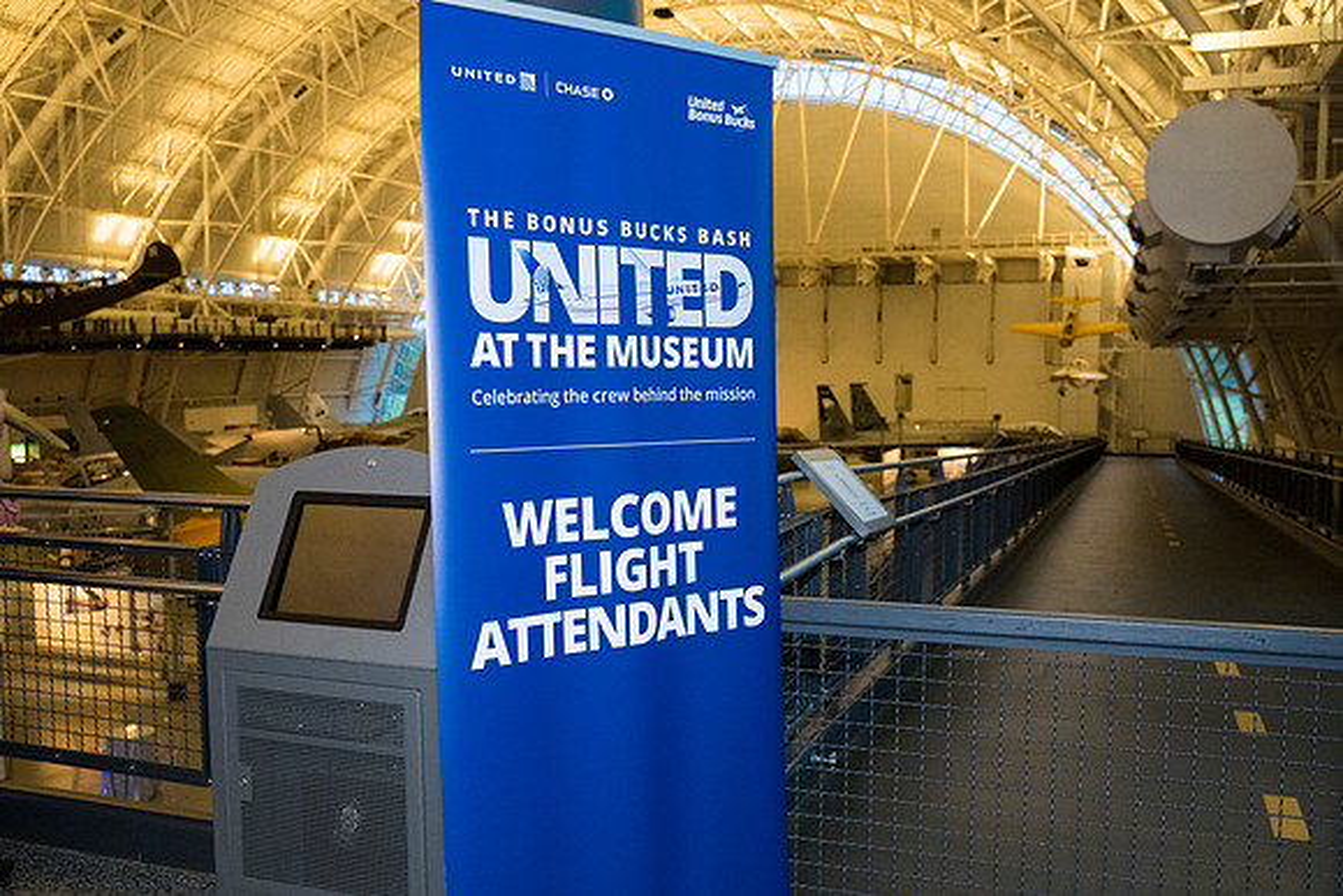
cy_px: 448
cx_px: 672
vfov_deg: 40.0
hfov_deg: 57.2
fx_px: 1231
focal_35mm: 33
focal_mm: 33
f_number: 4
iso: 3200
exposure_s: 1/125
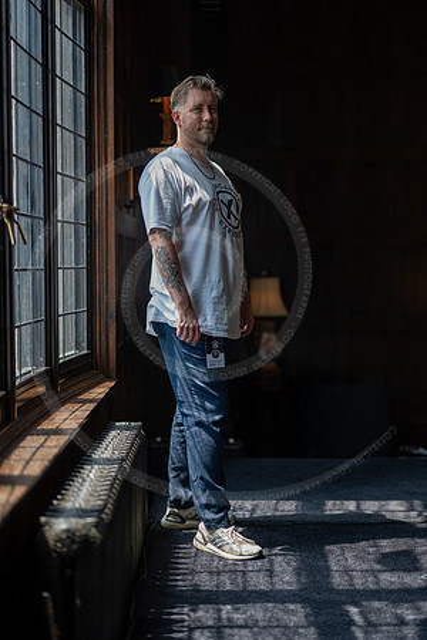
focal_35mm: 50
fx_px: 890
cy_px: 320
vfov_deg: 39.6
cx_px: 214
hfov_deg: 27.0
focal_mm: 50
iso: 125
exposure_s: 1/800
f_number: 1.2
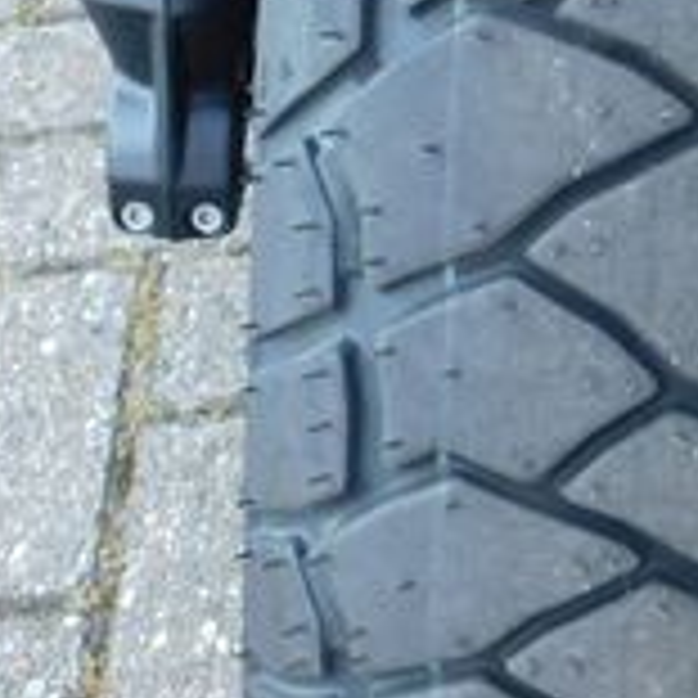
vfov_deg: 20.6
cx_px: 590
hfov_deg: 20.3
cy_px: 221
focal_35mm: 84
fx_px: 1916
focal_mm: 4
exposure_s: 1/100
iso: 125
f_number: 3
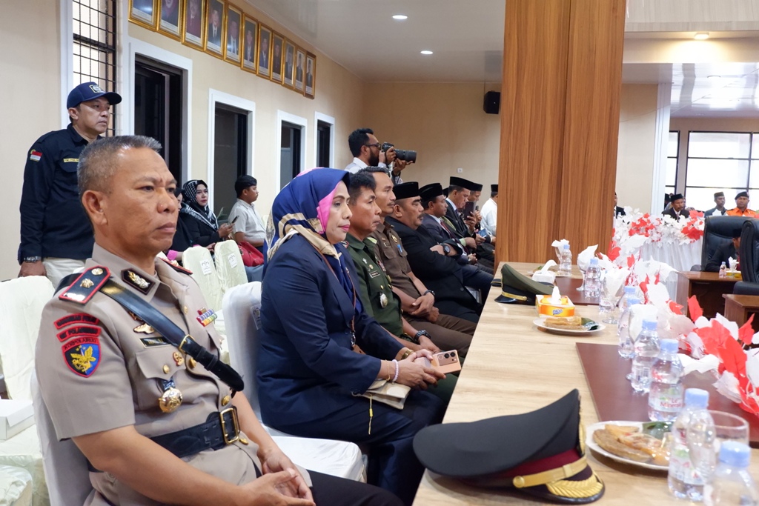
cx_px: 380
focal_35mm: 33
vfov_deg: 40.0
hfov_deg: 57.2
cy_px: 253
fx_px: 696
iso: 6400
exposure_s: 1/80
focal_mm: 22.8
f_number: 4.2
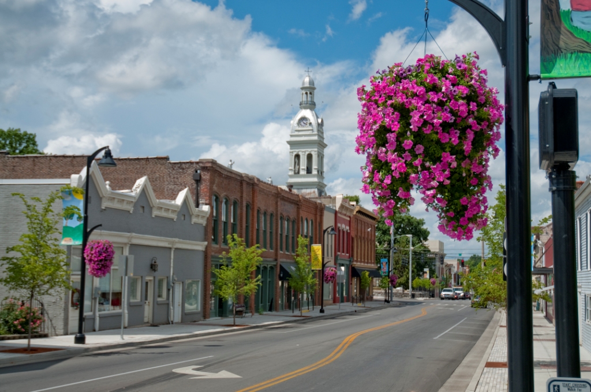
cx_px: 296
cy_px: 196
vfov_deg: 28.9
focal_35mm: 46
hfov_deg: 42.4
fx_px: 762
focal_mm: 31
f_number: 4
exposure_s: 1/1250
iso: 100
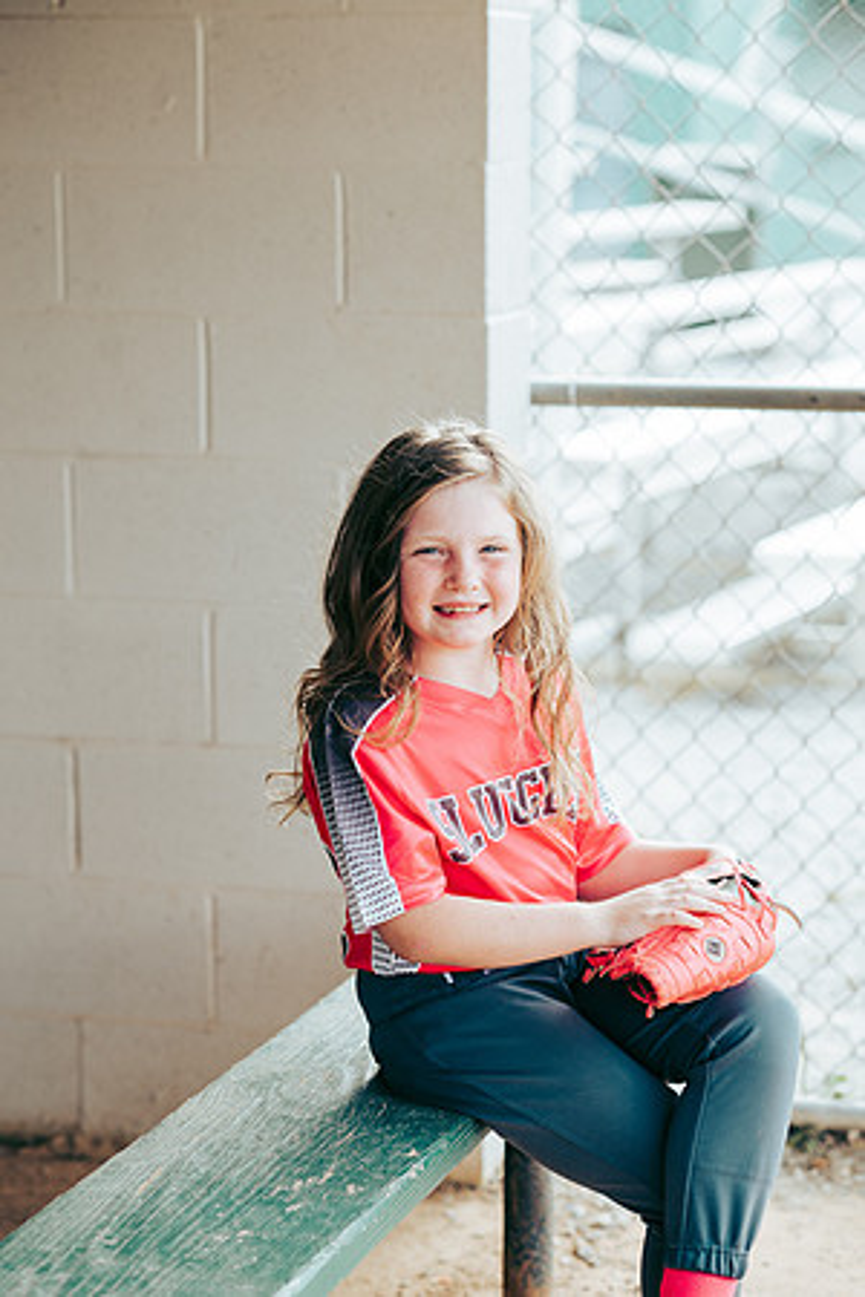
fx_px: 3063
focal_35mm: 85
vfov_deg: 23.9
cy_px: 648
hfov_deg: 16.1
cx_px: 432
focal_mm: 85
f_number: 2.8
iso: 160
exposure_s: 1/250
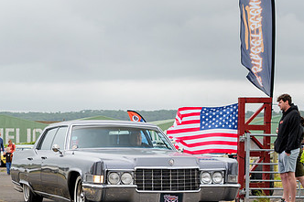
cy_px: 162
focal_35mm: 103
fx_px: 869
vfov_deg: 13.2
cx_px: 97
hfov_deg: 19.8
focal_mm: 22
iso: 500
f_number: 3.5
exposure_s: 1/320
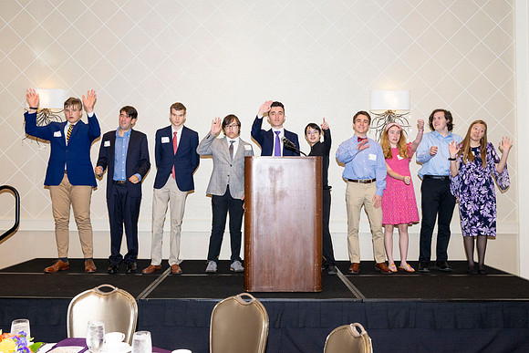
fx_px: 552
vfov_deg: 35.4
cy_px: 154
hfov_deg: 51.2
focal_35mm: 38
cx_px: 264
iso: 1000
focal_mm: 31.5
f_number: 5.6
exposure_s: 1/100
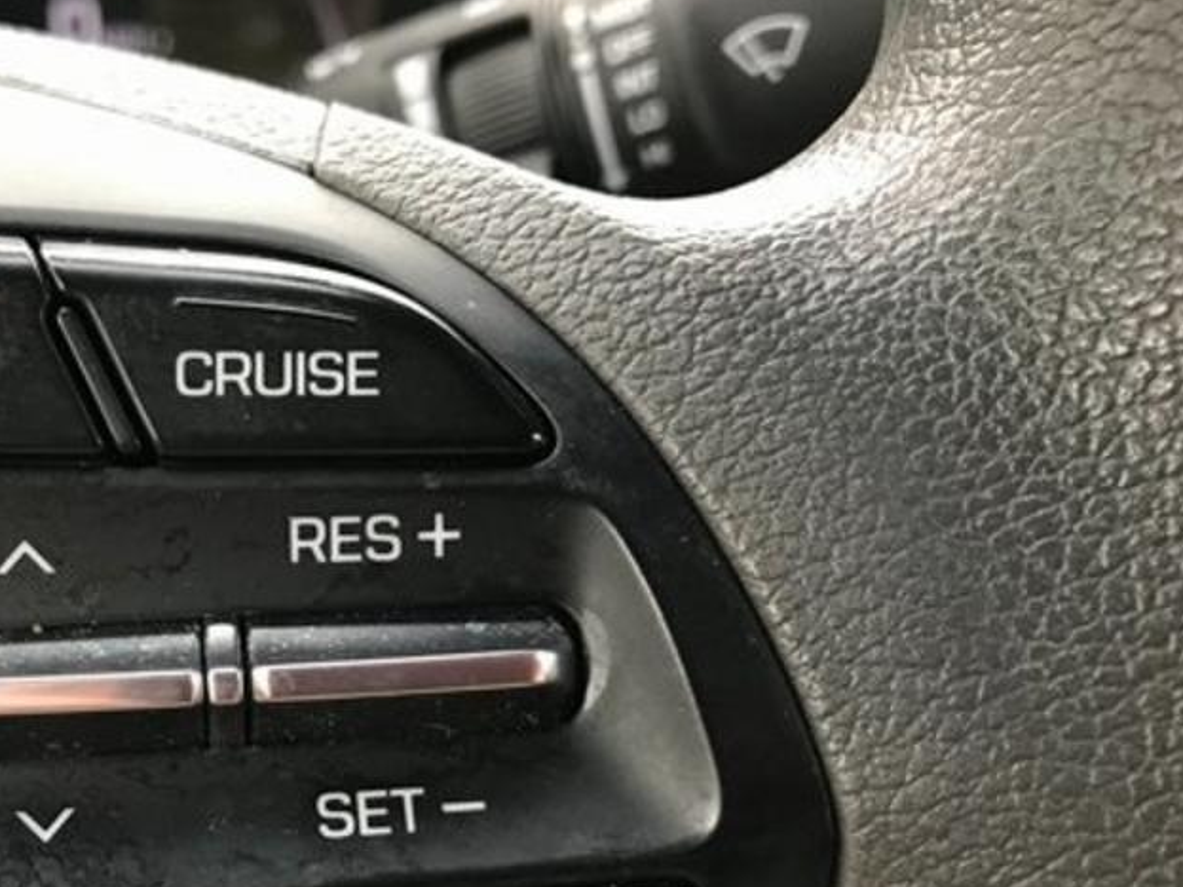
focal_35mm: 46
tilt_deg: -27.9
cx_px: 222
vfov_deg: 31.1
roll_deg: +1.4
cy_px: 638
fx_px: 1572
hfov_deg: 39.5
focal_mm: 3.99
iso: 25
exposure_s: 1/40
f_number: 1.8
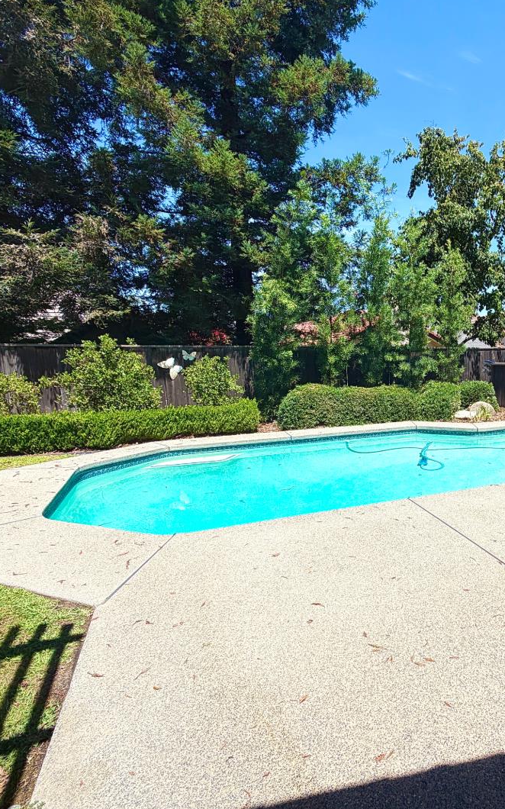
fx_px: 463
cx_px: 408
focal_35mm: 21
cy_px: 419
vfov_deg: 82.3
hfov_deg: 53.2
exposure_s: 1/830
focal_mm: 2.22
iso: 20
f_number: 2.2
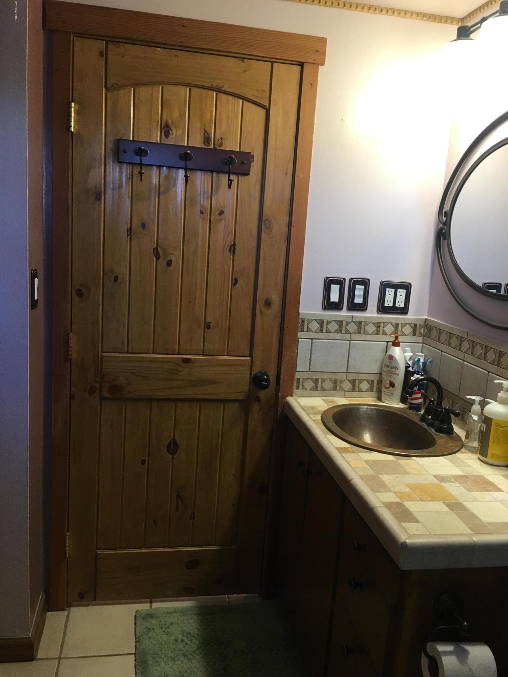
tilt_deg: -8.9
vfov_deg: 61.7
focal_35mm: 29
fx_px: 567
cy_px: 338
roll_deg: -3.6
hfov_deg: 48.2
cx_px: 254
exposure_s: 1/30
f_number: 2.2
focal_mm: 4.15
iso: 40
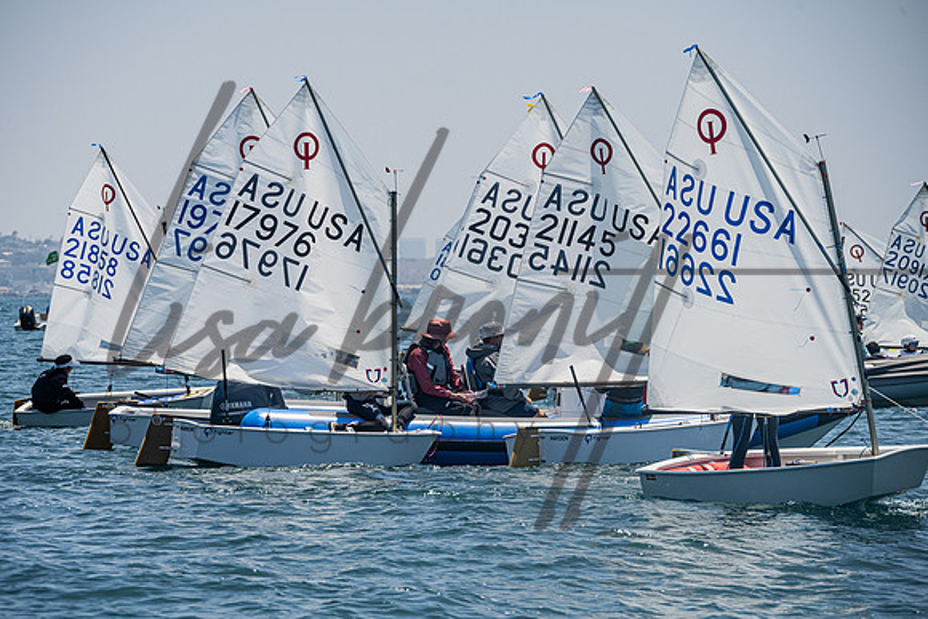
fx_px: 5532
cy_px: 325
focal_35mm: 215
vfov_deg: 6.4
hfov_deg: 9.6
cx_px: 440
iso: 250
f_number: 8
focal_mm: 200
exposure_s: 1/1600
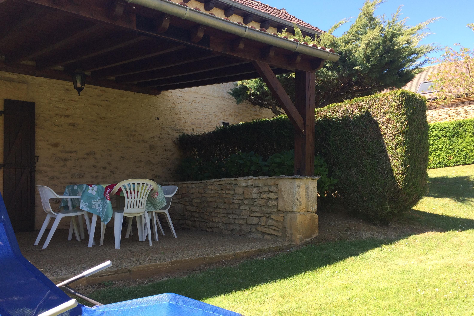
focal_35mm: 31
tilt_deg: +3.1
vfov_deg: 42.2
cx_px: 237
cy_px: 178
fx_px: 408
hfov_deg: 60.3
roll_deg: +2.2
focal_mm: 4.15
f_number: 2.2
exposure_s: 1/513
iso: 32
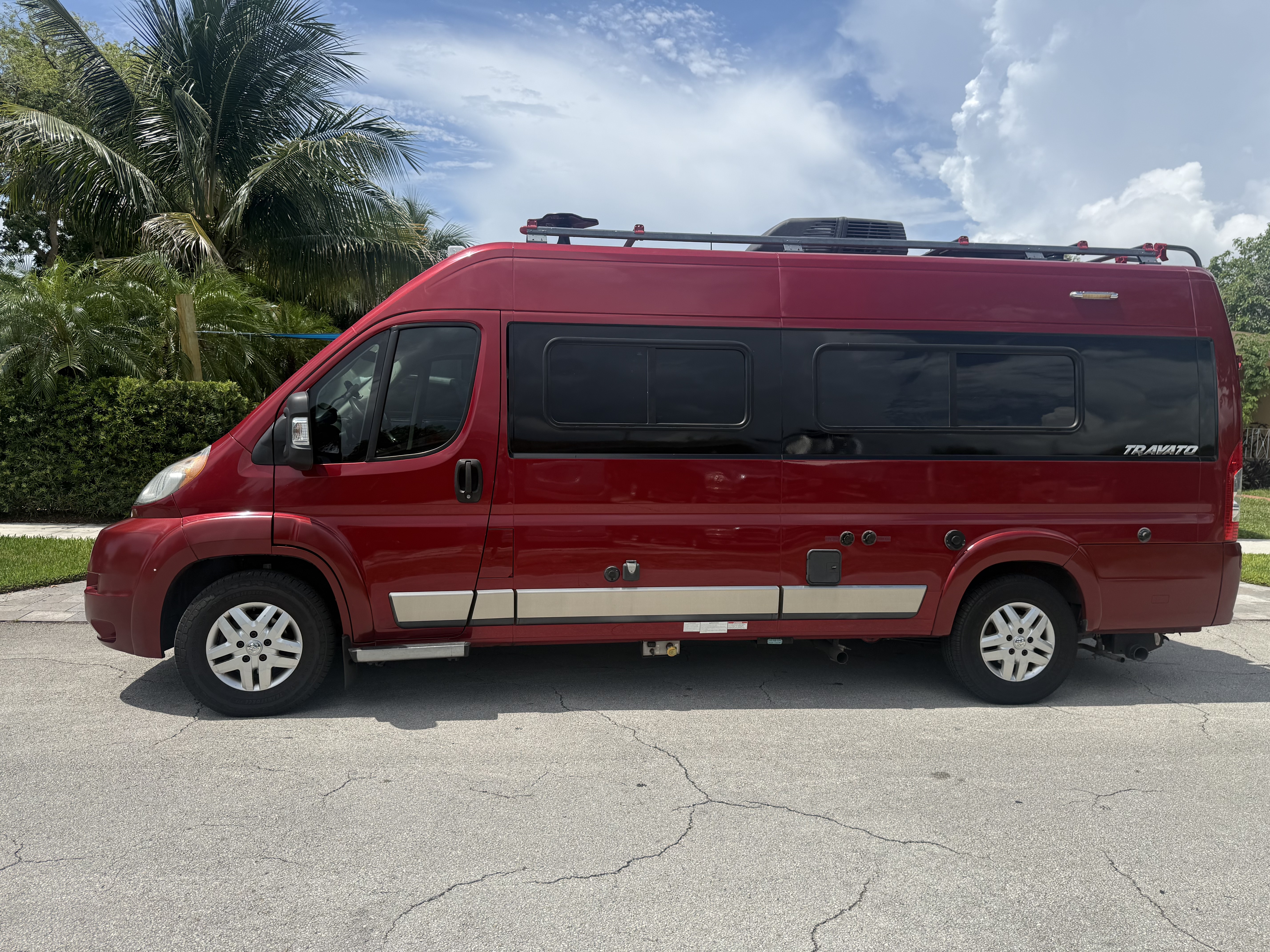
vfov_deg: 56.8
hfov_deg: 71.6
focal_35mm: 24
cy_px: 476
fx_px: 881
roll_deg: -1.7
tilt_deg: -3.2
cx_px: 635
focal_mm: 6.76
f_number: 1.78
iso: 80
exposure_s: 1/5714
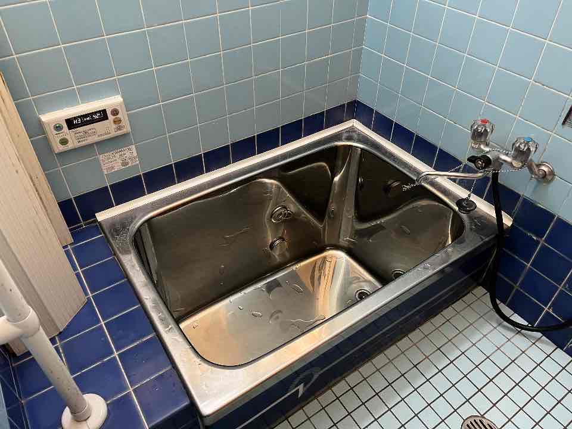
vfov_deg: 53.1
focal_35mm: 26
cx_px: 286
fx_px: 430
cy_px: 214
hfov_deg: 67.3
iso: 400
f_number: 1.6
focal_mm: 5.1
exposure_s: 1/60
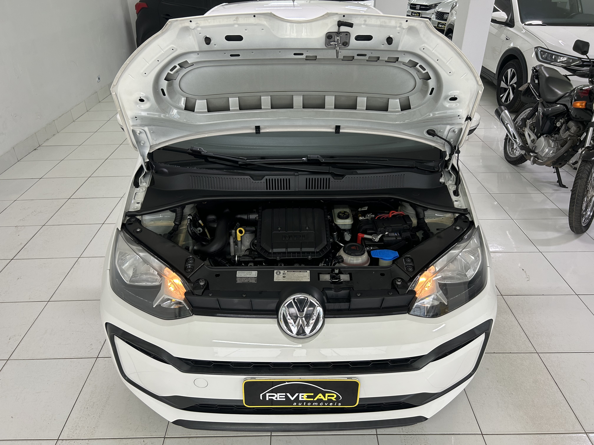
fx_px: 446
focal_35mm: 26
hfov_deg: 67.3
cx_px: 297
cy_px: 222
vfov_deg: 53.1
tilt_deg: -30.0
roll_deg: +0.9
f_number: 1.5
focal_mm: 5.7
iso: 64
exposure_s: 1/60
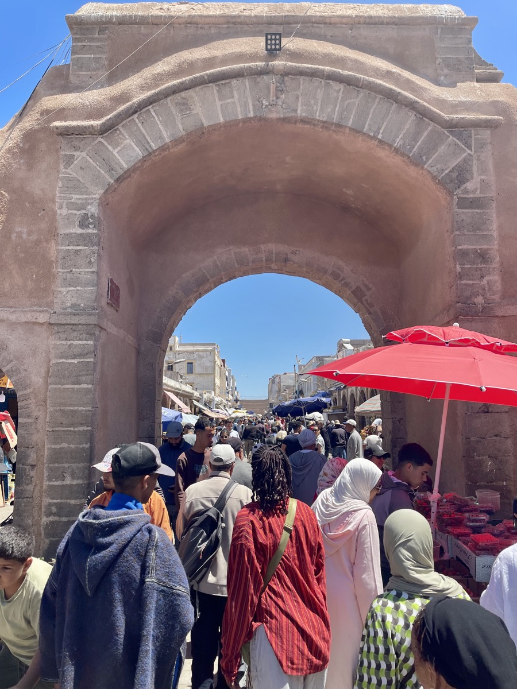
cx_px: 258
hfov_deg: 54.9
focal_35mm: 25
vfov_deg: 69.4
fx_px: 498
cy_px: 344
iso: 32
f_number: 1.6
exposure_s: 1/1883
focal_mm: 5.1
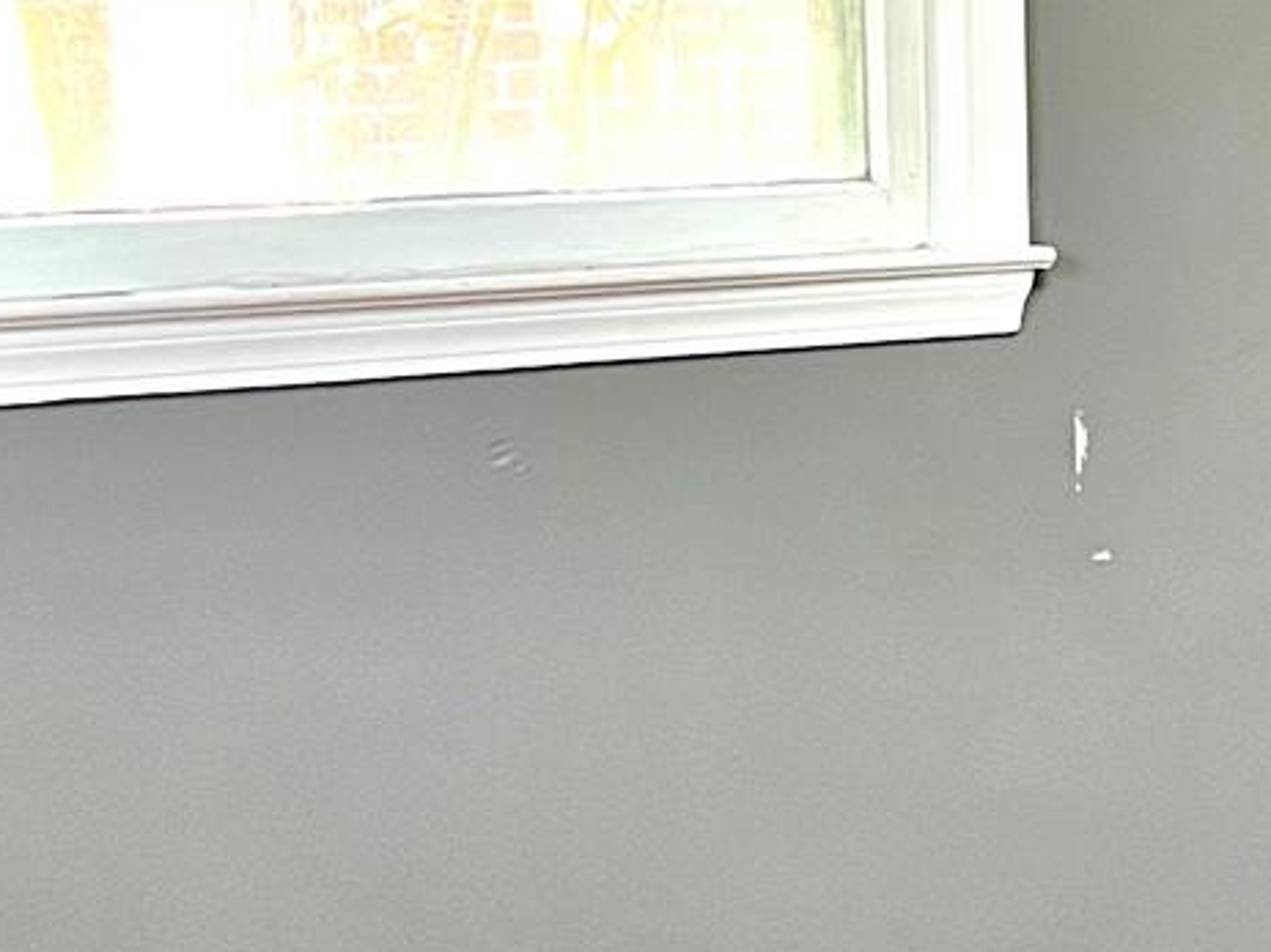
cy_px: 329
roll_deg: +0.6
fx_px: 4221
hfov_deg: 16.2
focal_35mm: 115
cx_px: 1633
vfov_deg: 12.9
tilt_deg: -4.8
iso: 125
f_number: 1.5
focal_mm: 5.7
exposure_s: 1/60
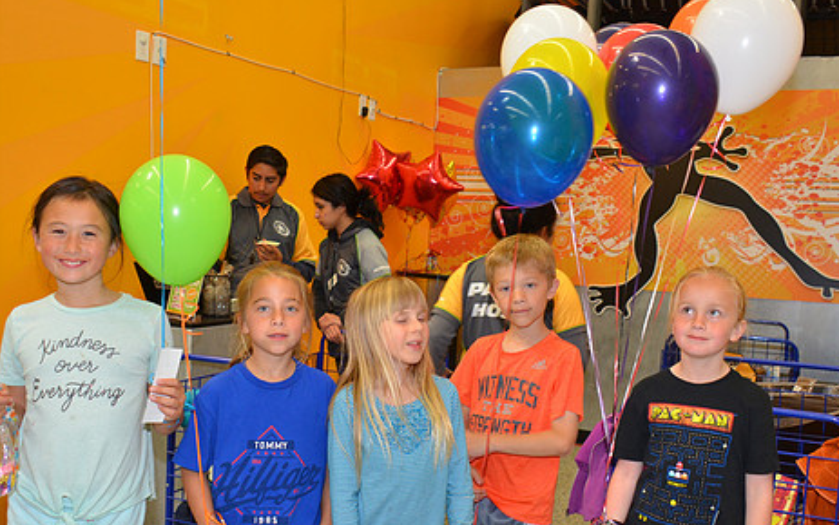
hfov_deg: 47.2
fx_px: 961
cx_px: 419
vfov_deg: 30.5
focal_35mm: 42
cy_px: 310
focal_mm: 22
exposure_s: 1/60
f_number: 4
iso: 800
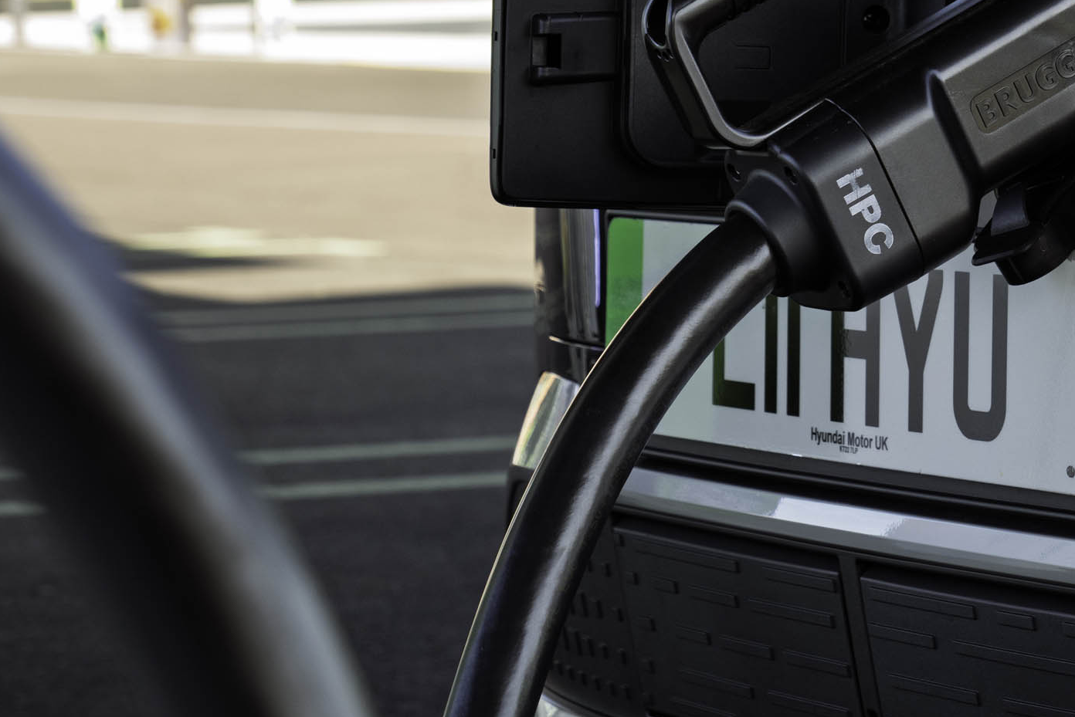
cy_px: 244
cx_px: 1135
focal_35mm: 179
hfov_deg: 11.3
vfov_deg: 7.7
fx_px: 5346
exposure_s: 1/60
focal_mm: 77
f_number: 8
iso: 800
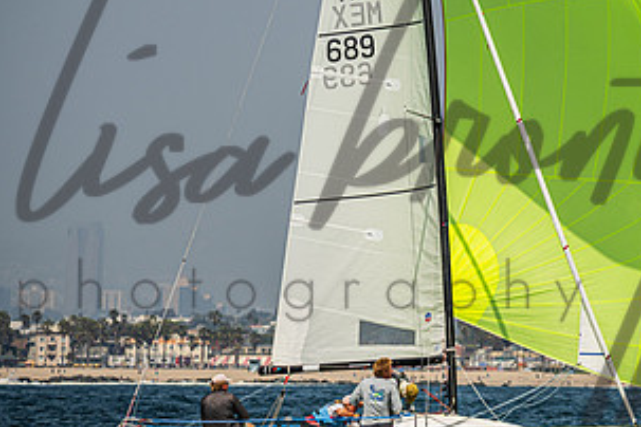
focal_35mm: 443
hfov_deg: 4.7
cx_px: 486
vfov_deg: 3.1
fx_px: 7887
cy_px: 165
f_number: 5
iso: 220
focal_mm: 210
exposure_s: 1/4000
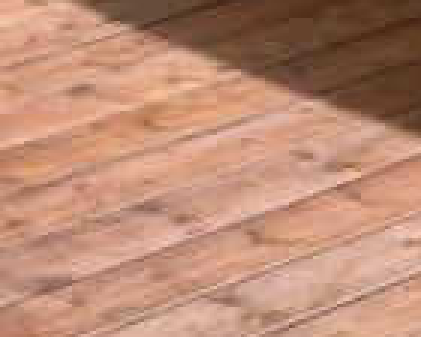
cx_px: 72
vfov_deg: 8.1
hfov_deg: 10.3
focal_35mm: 186
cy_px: 548
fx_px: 2318
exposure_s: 1/1490
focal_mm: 4.25
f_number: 1.8
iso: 25
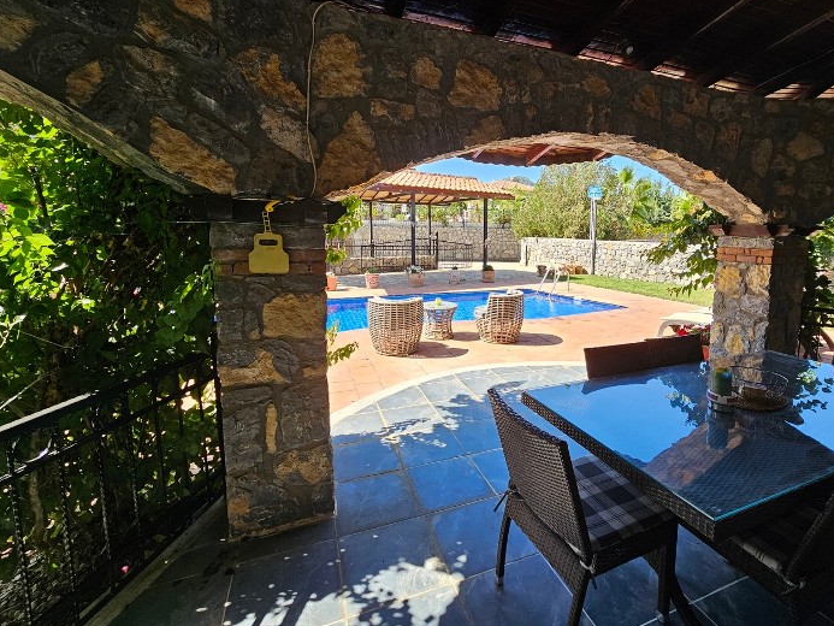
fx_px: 361
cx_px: 466
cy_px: 270
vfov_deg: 81.3
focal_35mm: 15
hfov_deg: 97.7
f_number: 2.2
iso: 50
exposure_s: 1/344
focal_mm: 2.2
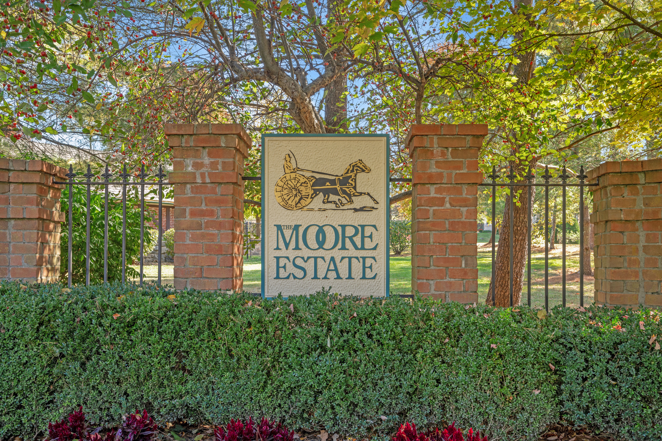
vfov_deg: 43.6
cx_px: 331
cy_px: 220
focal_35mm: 30
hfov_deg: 61.9
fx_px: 552
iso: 160
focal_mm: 30
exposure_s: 1/25
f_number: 8
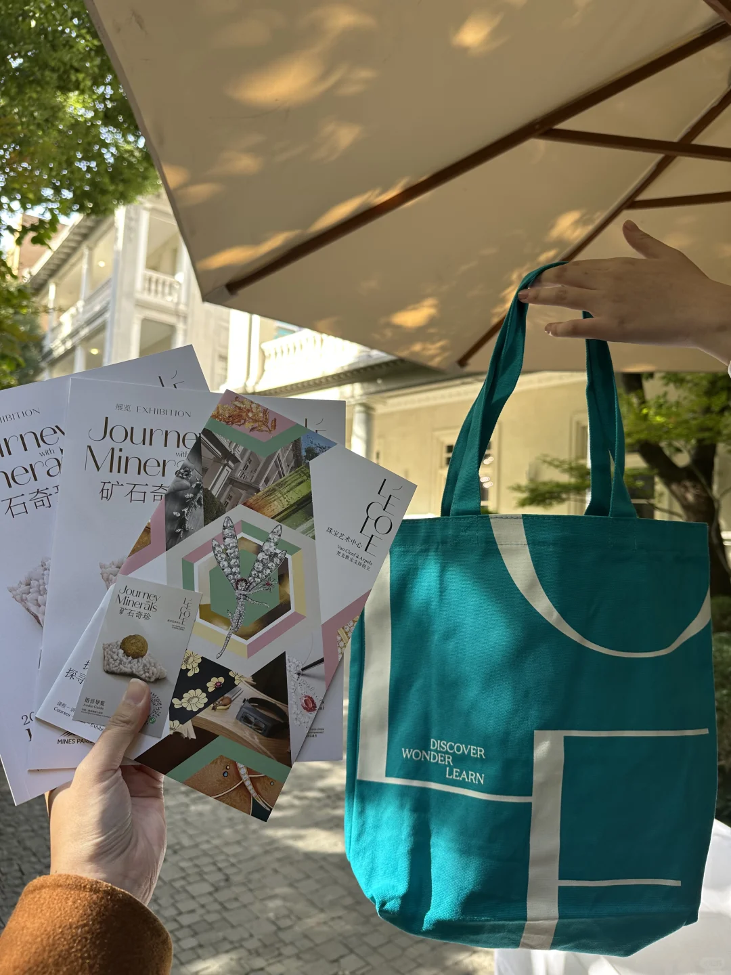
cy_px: 488
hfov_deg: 56.8
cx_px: 366
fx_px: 676
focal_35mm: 24
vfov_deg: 71.6
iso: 80
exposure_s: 1/170
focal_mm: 6.86
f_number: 1.78
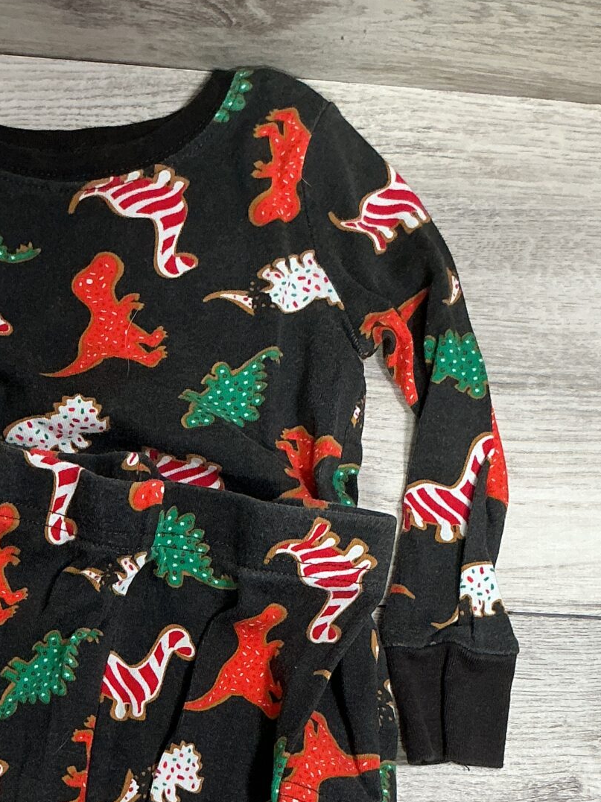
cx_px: 118
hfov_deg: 21.0
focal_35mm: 69
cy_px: 777
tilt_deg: -83.6
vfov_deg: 26.8
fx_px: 1597
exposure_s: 1/50
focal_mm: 3
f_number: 1.8
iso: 64
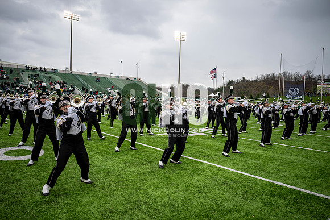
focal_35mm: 24
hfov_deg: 73.7
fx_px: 220
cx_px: 165
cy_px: 110
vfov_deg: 53.2
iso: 100
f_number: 2.8
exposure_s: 1/500
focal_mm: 24
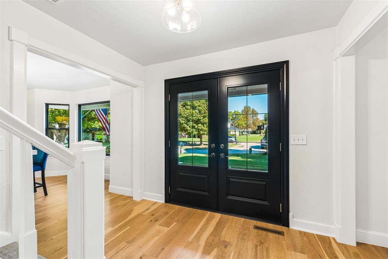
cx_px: 194
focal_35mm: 15
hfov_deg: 100.4
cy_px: 130
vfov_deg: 77.3
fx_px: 162
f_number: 8
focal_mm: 10
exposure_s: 1/20
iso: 200
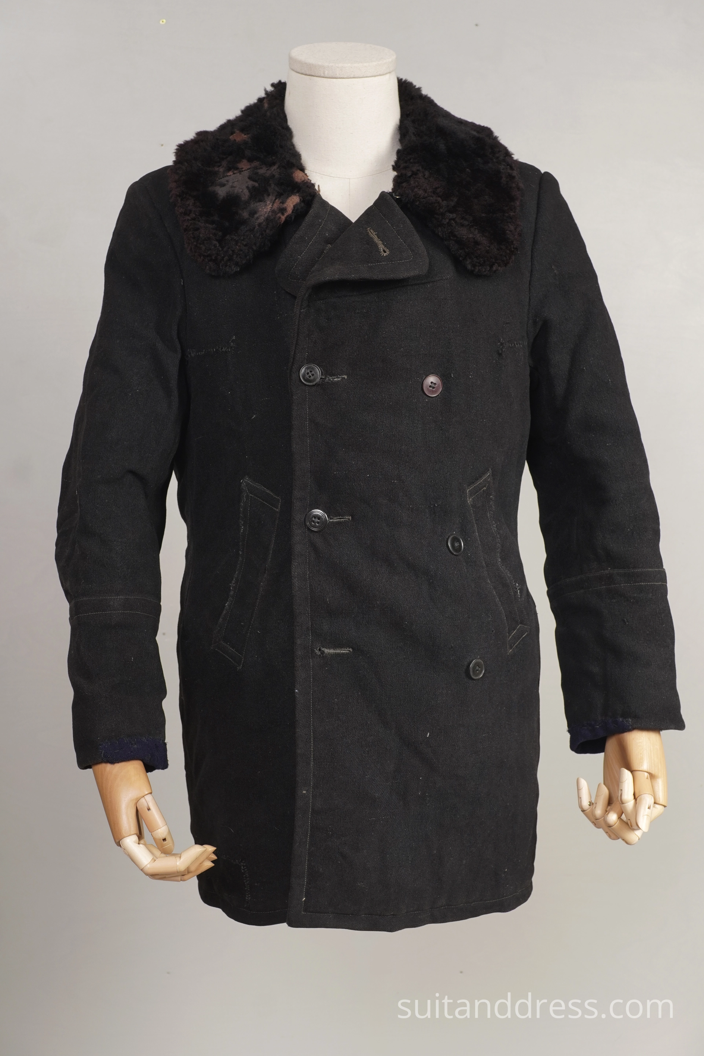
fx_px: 1408
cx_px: 352
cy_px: 528
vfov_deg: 41.1
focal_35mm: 48
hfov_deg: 28.1
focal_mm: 32
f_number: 6.3
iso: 250
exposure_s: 1/13
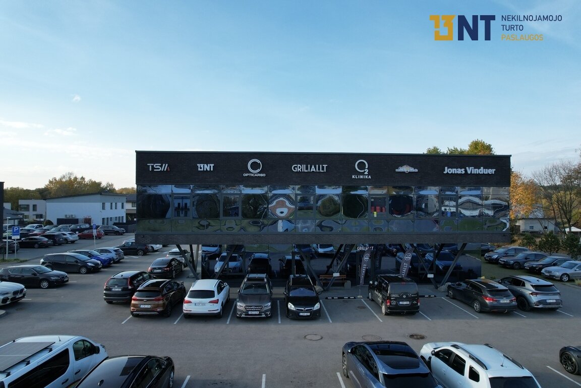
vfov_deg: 57.2
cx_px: 290
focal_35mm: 22
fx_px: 355
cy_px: 194
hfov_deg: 78.6
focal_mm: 8.38
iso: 100
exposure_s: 1/1000
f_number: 2.8
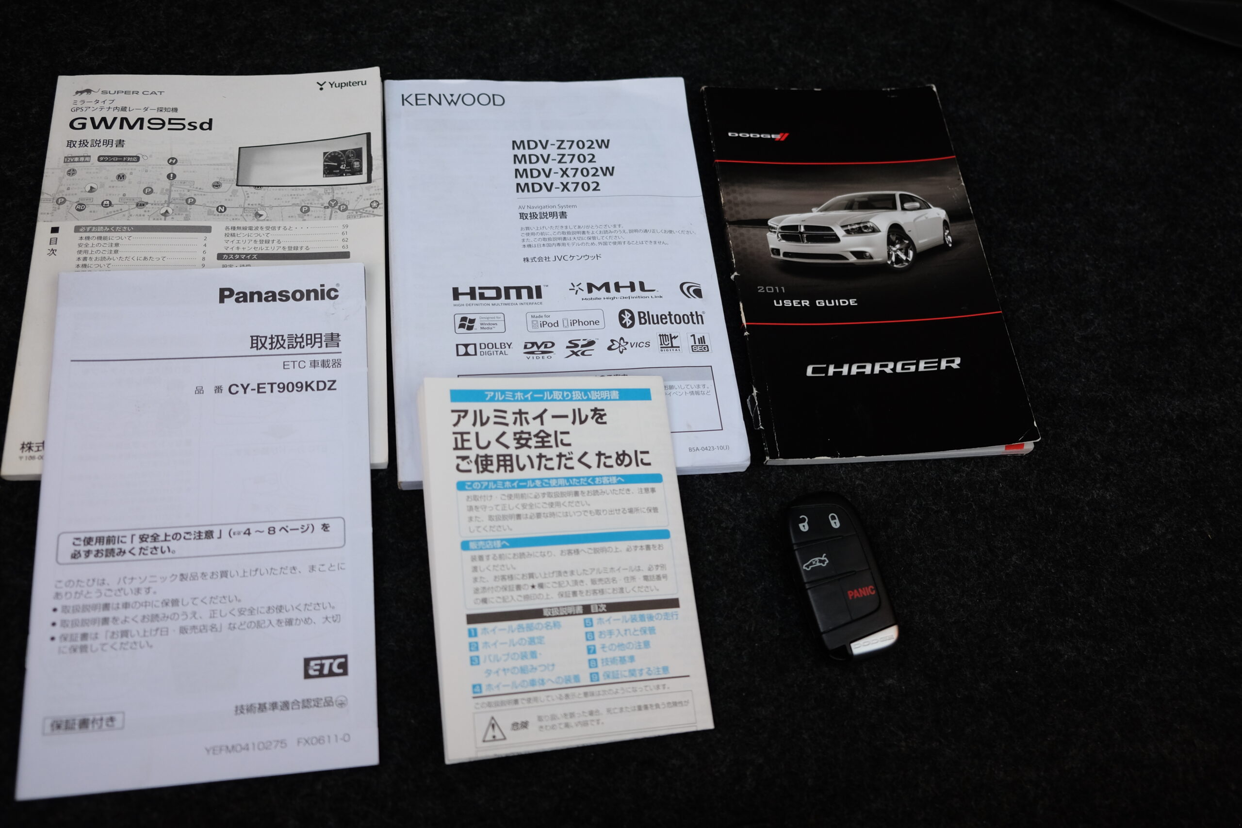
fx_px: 1069
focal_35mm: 31
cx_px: 621
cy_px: 414
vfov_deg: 42.3
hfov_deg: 60.3
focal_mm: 20.5
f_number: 3.2
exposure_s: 1/75
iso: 400
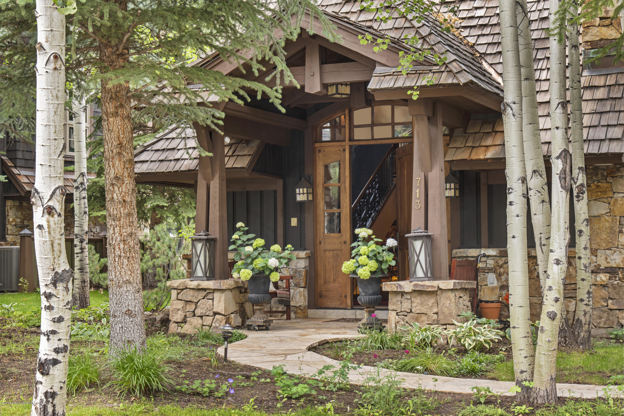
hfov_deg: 32.4
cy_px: 208
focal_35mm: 62
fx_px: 1075
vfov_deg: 21.9
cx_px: 312
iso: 100
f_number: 8
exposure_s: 1/3
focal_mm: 62
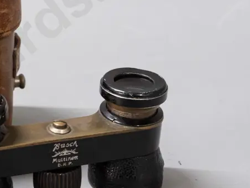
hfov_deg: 20.7
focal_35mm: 91
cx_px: -14
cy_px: 70
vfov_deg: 16.2
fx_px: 658
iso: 3200
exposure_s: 1/50
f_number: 5.6
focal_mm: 20
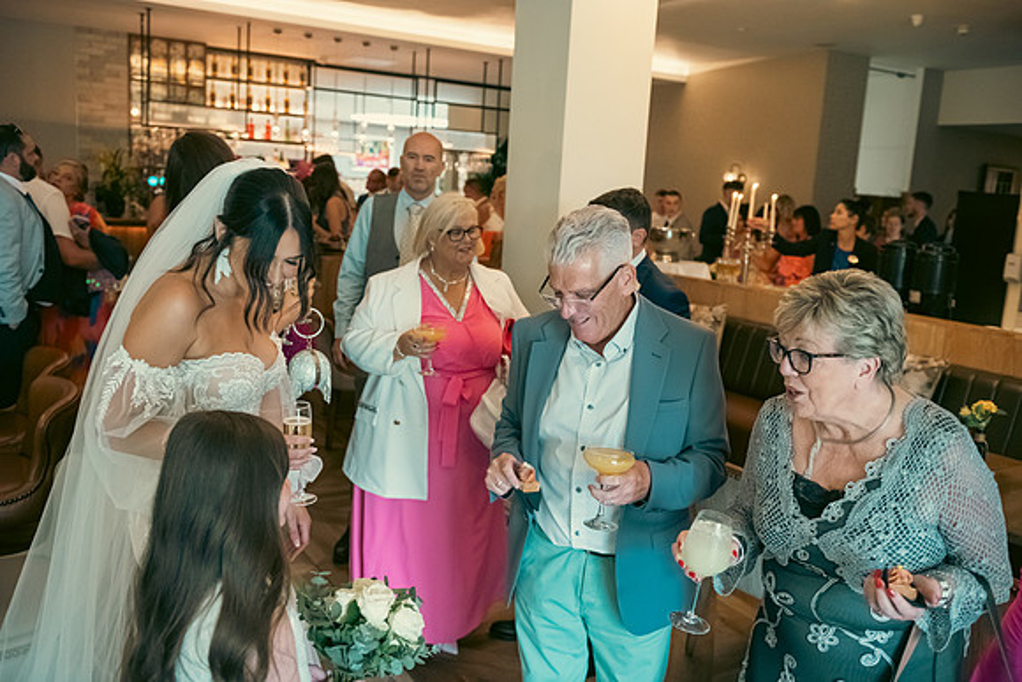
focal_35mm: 32
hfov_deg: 58.7
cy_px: 341
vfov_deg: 41.1
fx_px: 909
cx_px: 511
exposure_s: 1/160
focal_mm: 32
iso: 2000
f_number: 3.5
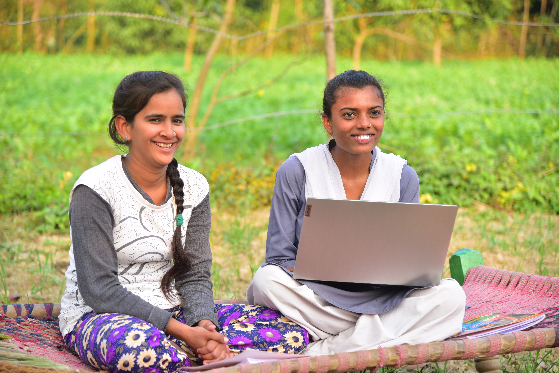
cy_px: 186
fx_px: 1553
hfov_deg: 20.4
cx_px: 280
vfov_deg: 13.7
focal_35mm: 100
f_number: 4
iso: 250
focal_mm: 100
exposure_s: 1/320
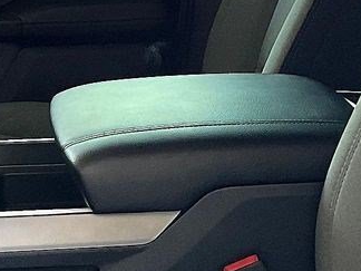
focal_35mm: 143
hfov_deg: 13.7
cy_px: 164
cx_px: 84
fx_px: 1491
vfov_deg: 10.4
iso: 64
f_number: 1.8
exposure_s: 1/63
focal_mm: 3
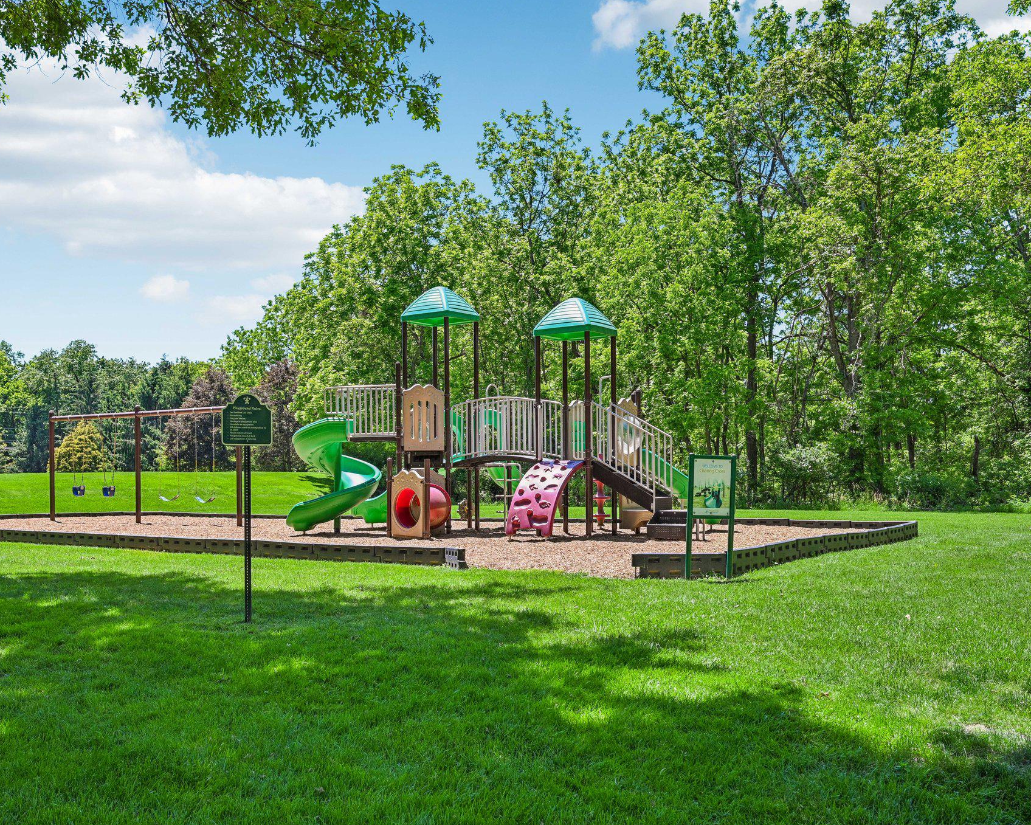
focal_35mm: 34
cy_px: 412
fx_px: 1038
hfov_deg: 52.5
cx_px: 409
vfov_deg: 43.4
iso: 800
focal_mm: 30
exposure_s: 1/640
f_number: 8
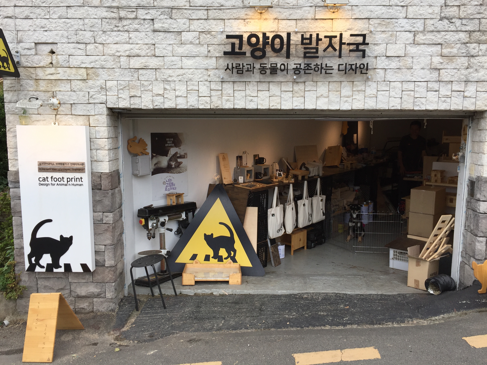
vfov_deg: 48.2
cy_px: 182
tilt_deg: -8.9
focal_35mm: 29
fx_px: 408
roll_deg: -1.5
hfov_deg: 61.7
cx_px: 244
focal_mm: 4.15
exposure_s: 1/581
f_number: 2.2
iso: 32
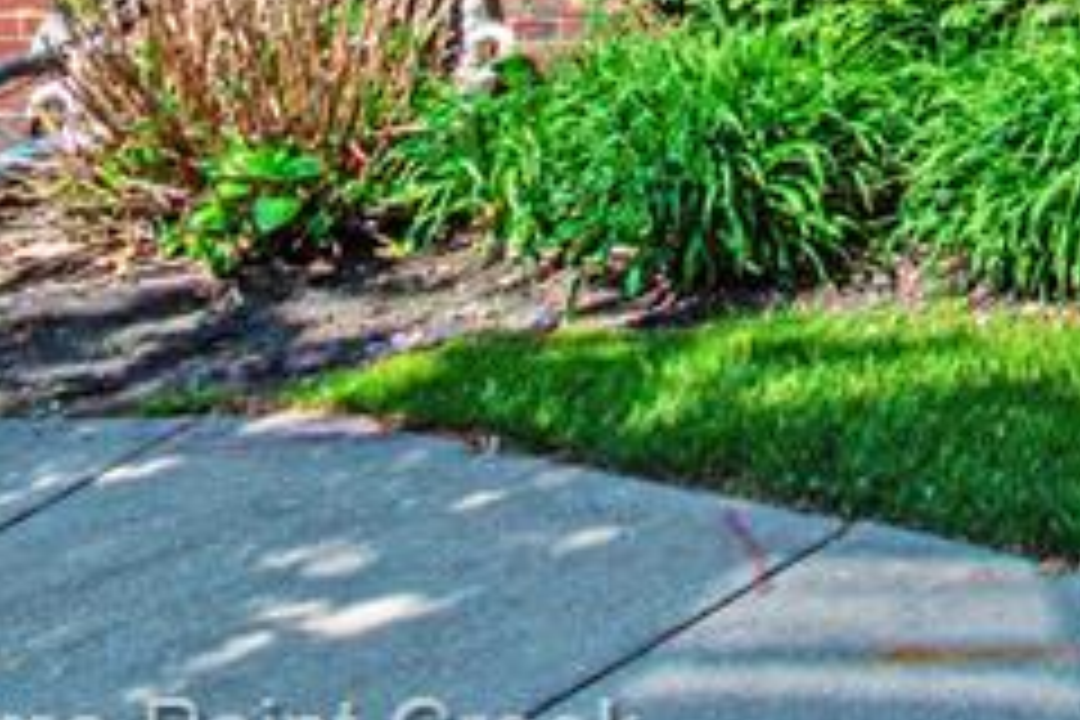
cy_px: -729
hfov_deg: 23.0
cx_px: 1760
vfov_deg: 16.3
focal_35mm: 64
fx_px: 1920
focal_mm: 10
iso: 320
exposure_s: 1/160
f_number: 20
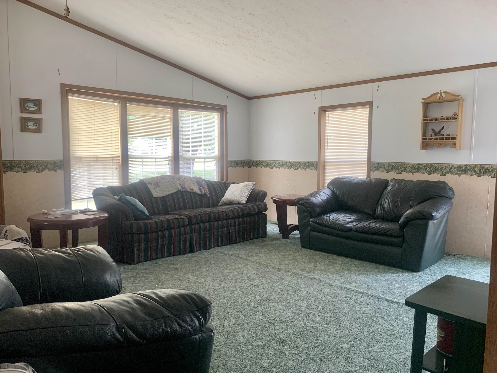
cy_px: 186
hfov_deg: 67.3
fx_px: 373
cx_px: 248
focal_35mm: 26
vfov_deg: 53.1
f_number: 1.8
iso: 100
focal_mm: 4.25
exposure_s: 1/95
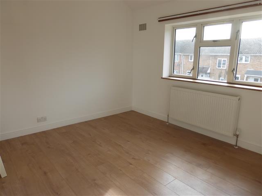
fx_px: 182
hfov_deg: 71.6
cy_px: 98
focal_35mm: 24
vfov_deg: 56.8
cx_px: 131
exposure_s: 1/100
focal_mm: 4.3
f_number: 3.3
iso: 100
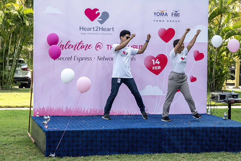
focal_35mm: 93
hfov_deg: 21.9
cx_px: 120
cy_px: 80
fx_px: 623
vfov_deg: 14.7
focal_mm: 93
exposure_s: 1/400
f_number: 5.6
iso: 640
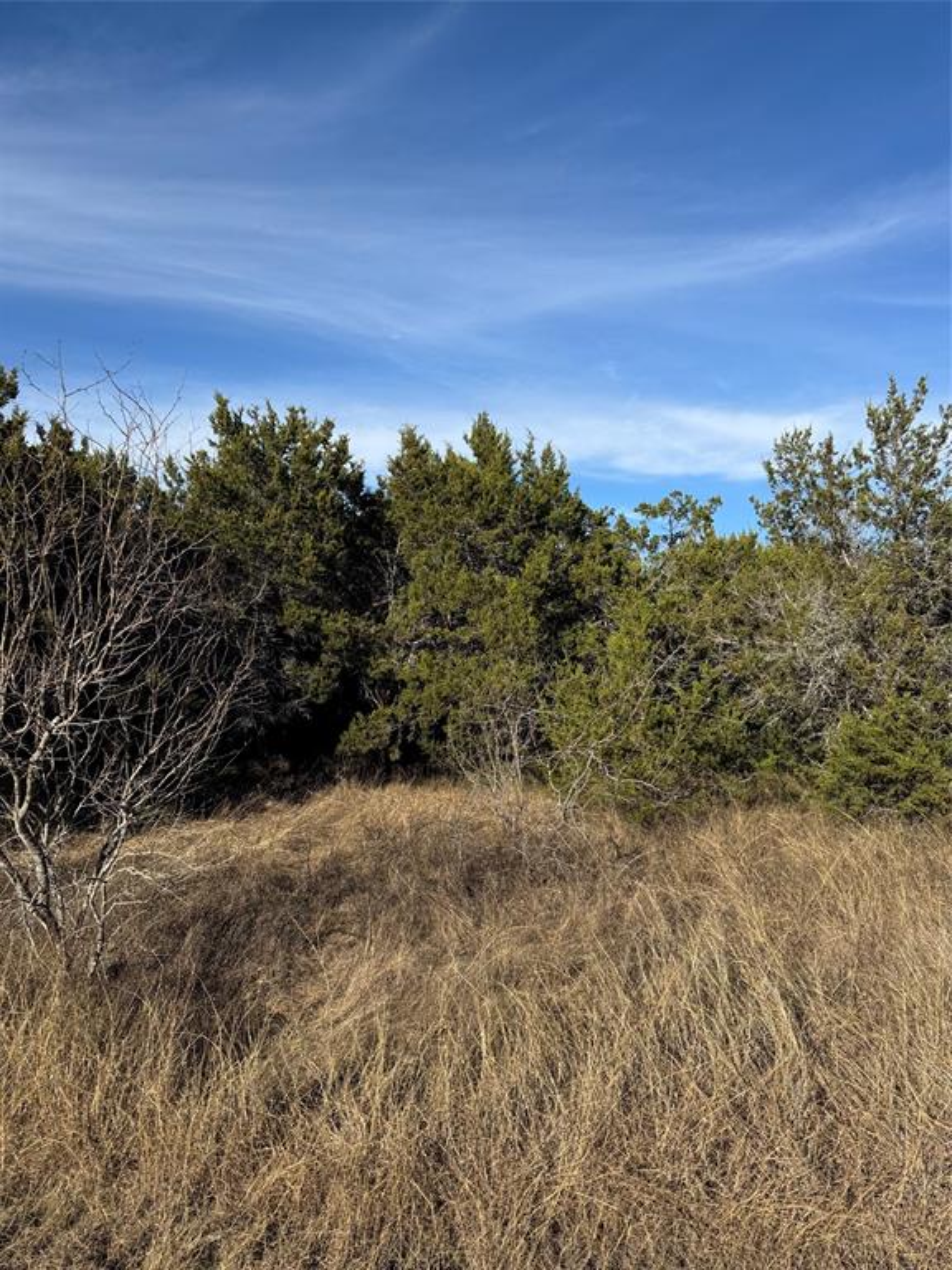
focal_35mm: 24
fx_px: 880
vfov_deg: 71.6
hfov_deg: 56.8
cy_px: 635
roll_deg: +0.1
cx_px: 476
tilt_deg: +2.2
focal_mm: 6.76
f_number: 1.78
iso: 80
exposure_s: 1/4310
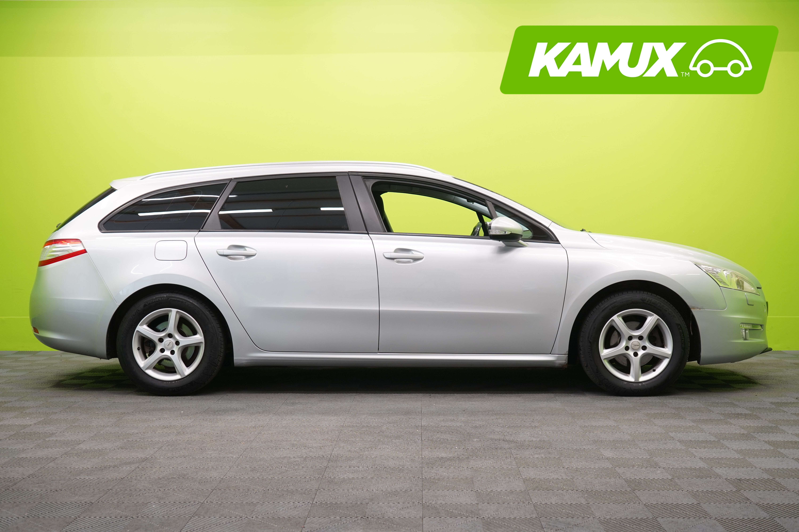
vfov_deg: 29.2
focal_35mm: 46
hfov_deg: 42.7
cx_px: 400
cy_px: 266
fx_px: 1021
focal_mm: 46
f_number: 5.6
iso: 400
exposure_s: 1/25
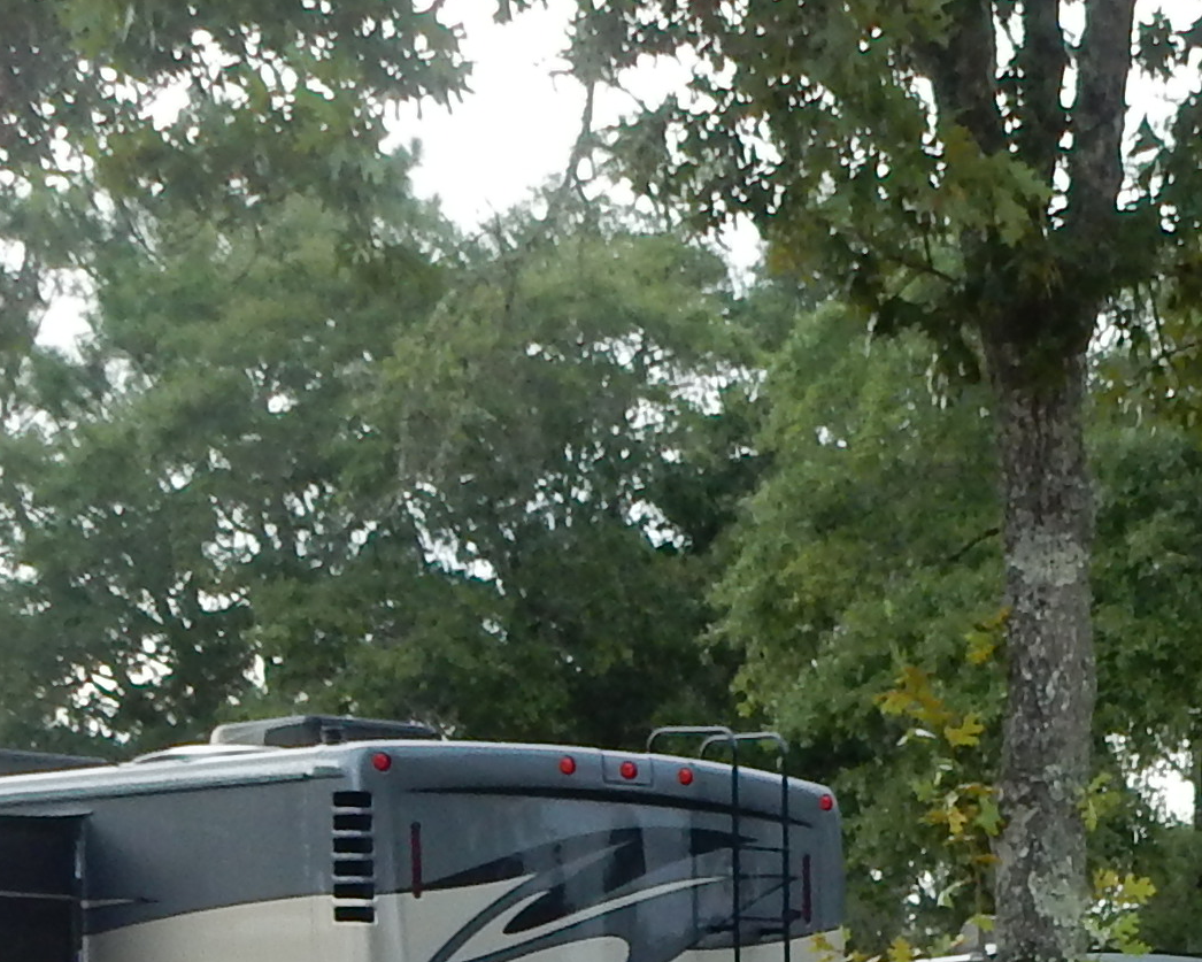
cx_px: 1570
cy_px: 1768
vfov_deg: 11.1
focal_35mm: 129
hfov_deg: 14.3
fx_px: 4590
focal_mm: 5.4
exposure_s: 1/100
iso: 125
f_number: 4
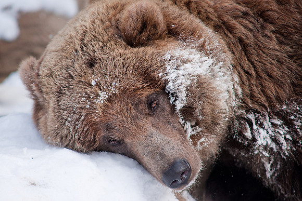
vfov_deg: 3.1
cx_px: 151
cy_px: 100
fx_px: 3776
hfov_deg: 4.6
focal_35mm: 450
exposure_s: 1/500
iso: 200
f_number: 2.8
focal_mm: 300
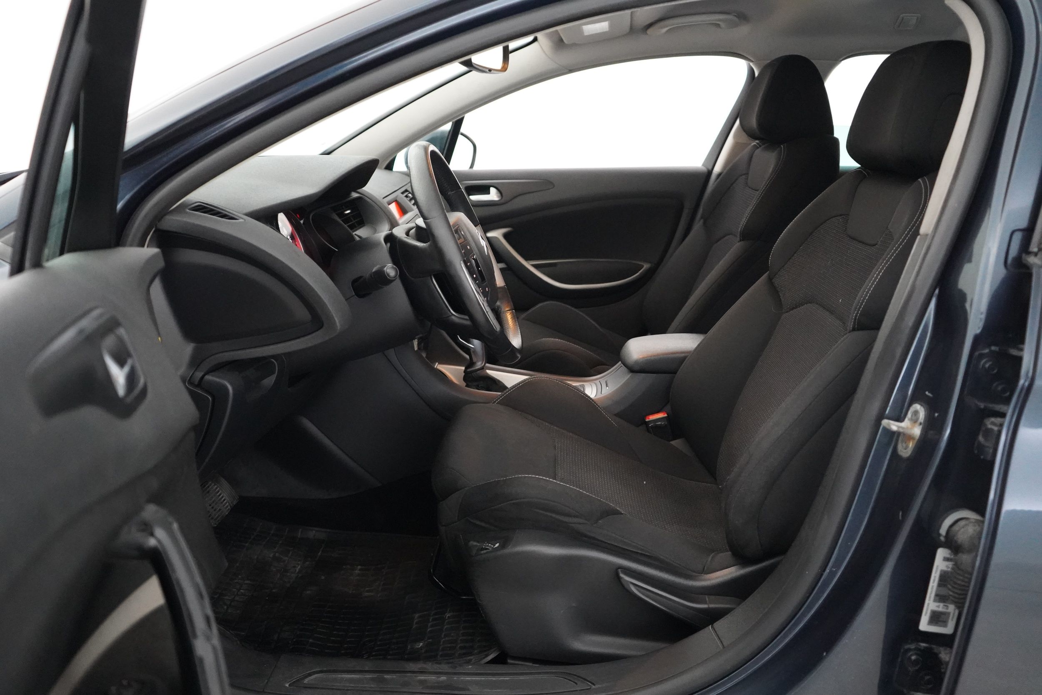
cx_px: 521
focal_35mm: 29
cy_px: 348
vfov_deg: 45.0
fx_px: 839
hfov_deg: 63.7
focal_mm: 29
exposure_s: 1/100
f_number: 3.5
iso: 12800
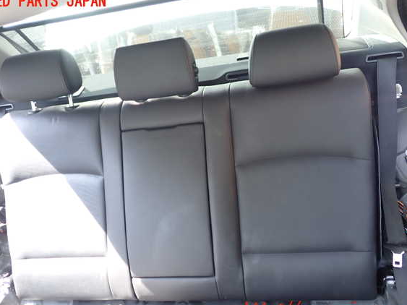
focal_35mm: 32
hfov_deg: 56.8
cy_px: 155
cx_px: 192
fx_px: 376
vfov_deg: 44.1
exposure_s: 1/60
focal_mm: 5.4
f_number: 2.3
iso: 125
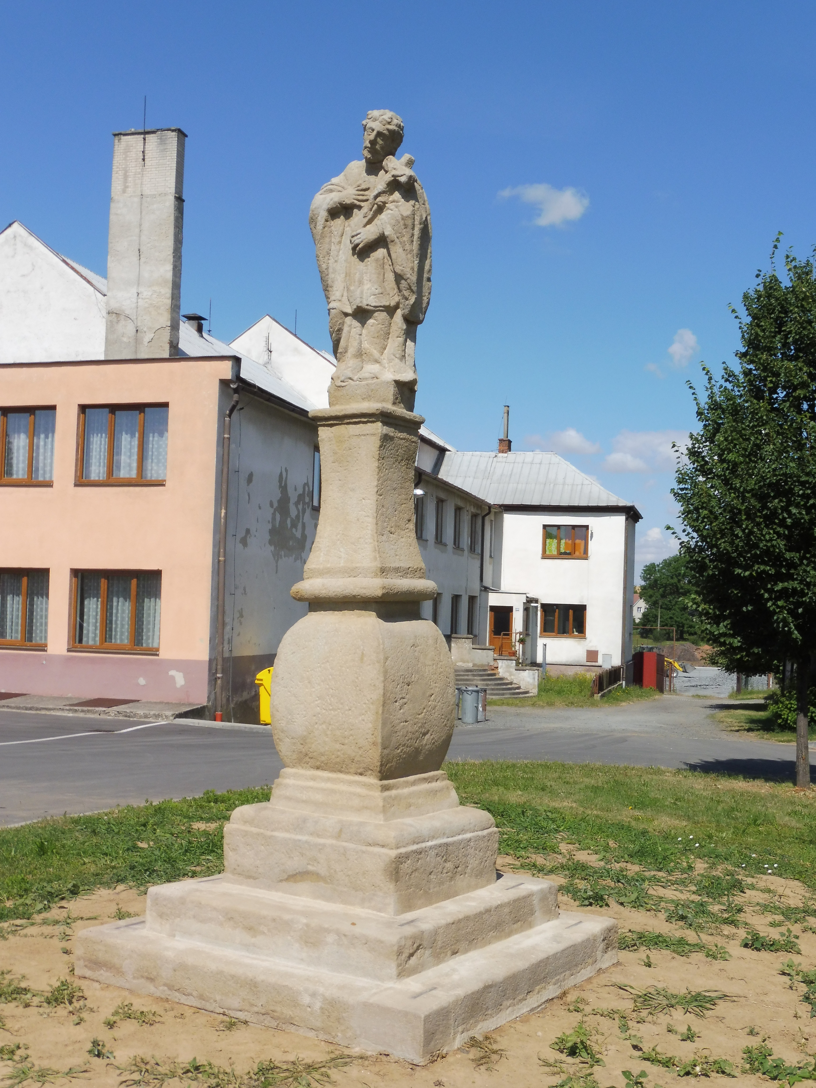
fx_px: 1289
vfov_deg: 45.8
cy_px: 544
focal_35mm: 41
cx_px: 408
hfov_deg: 35.1
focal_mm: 7.4
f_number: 5
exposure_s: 1/1000
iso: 100
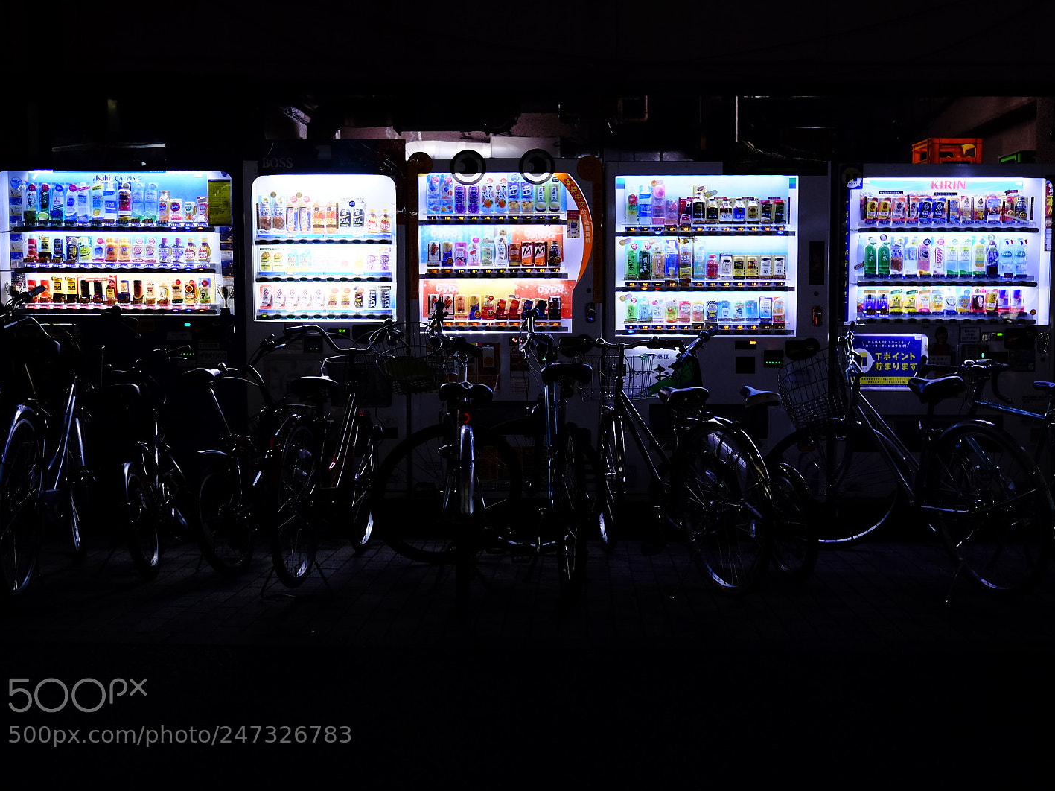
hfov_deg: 49.0
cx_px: 558
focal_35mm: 38
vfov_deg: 37.7
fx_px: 1158
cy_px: 396
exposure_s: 1/160
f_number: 2
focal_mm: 23
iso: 1600
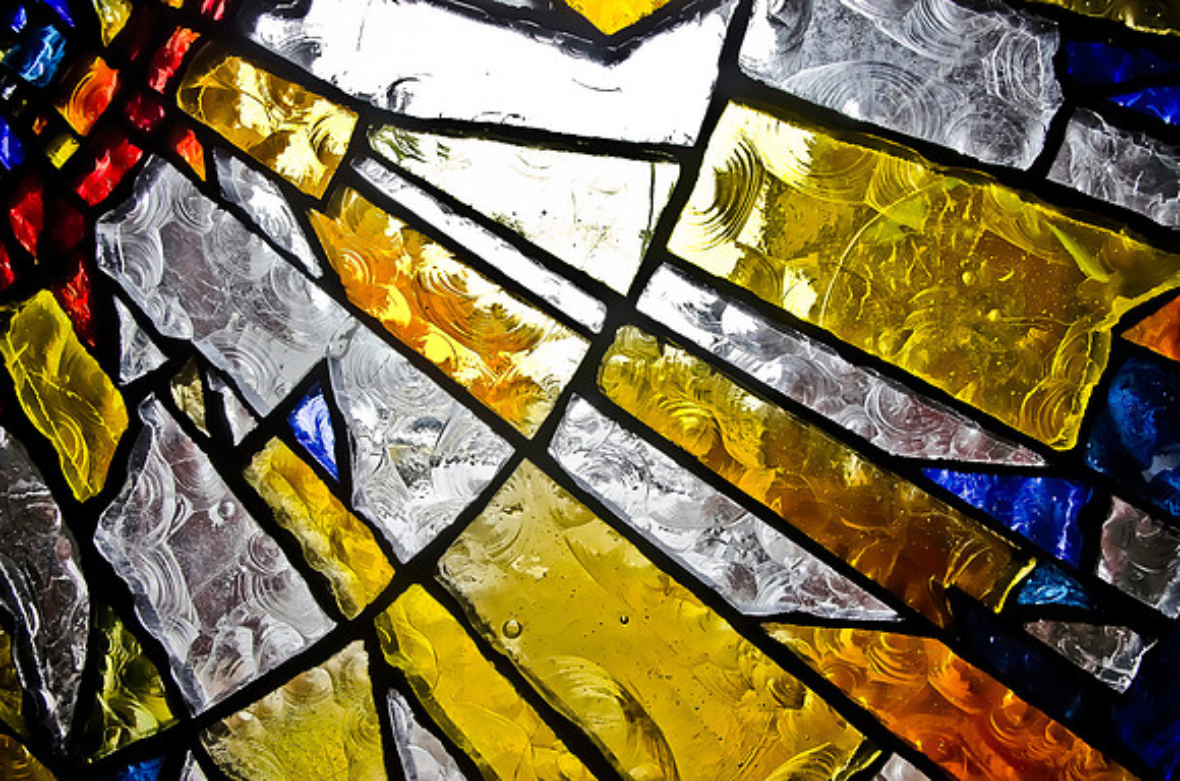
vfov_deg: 77.1
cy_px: 390
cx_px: 590
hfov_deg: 100.5
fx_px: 491
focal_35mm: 15
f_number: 8
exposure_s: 1/250
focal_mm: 10
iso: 1000
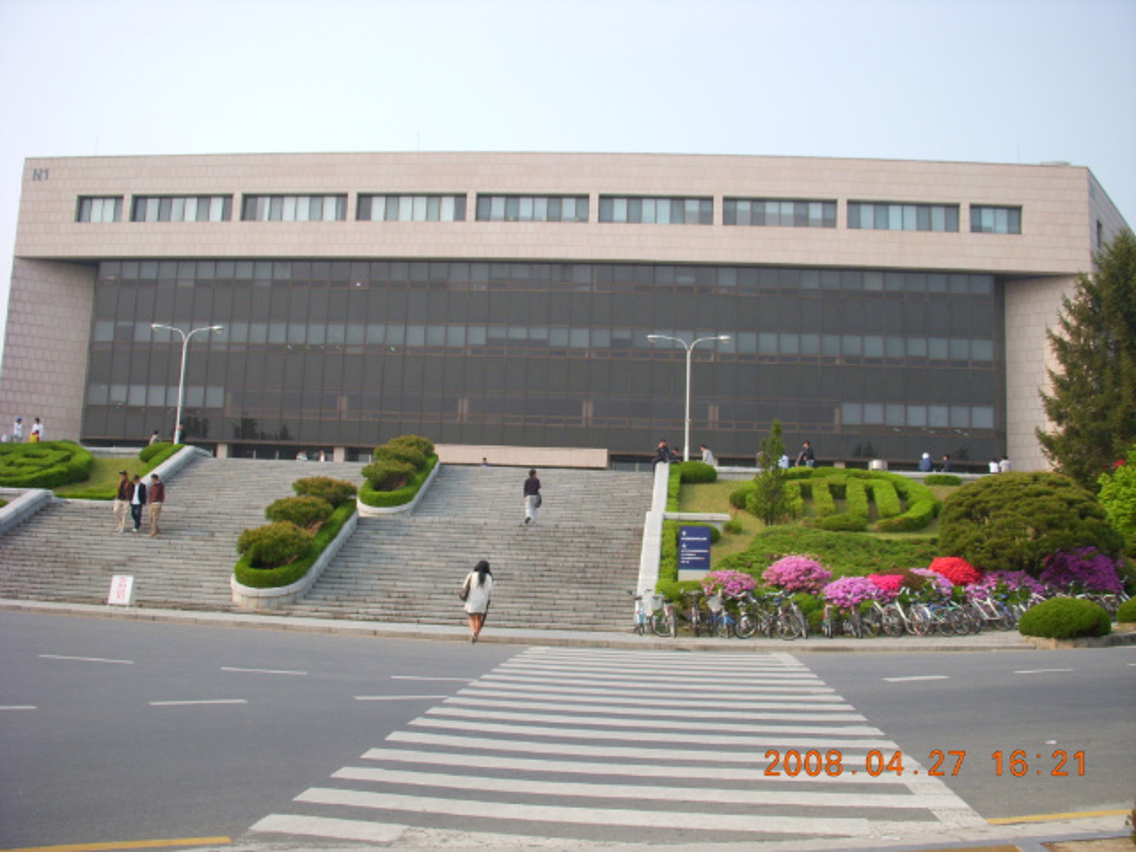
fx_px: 1247
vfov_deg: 37.7
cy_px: 426
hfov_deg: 49.0
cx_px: 568
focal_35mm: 38
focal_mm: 6.3
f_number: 3.3
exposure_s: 1/500
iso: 100
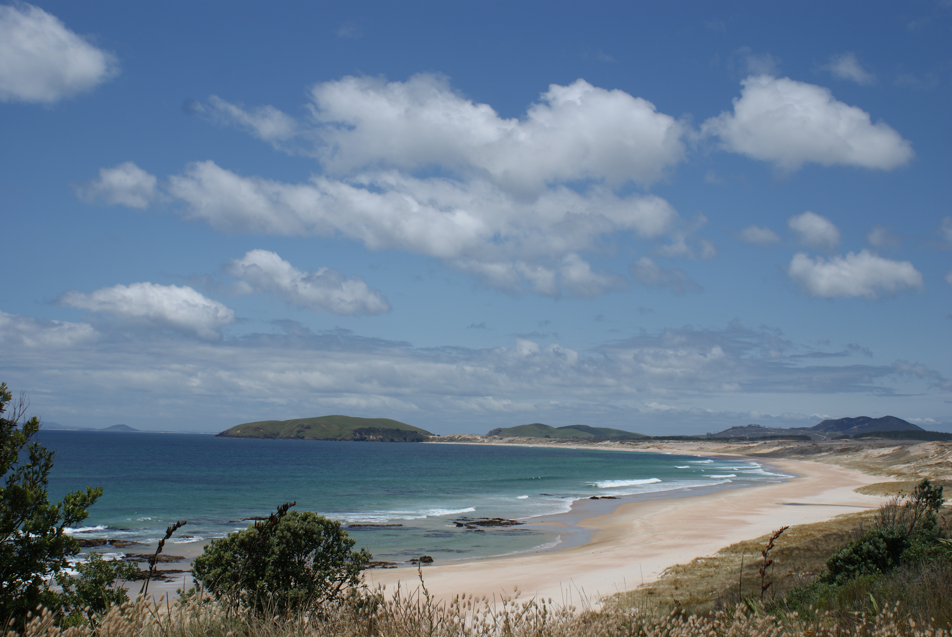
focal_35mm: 45
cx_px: 476
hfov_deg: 43.6
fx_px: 1191
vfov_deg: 29.9
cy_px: 318
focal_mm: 30
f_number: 9
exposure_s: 1/500
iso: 100
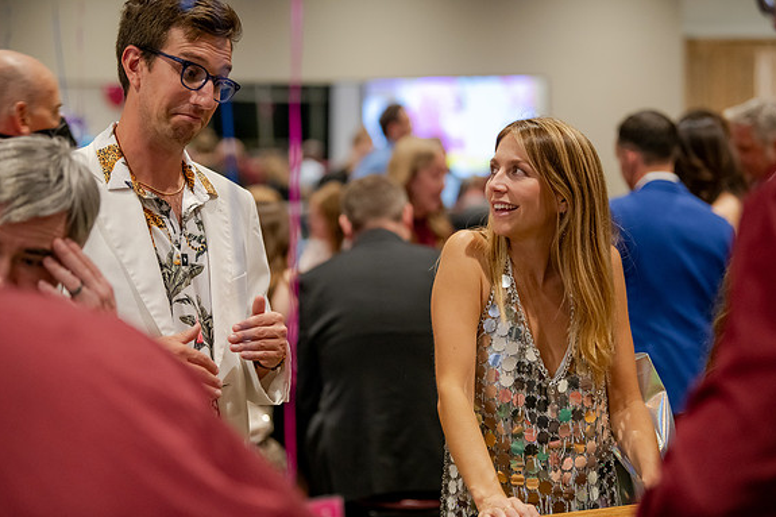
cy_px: 260
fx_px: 2219
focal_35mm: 103
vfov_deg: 13.3
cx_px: 387
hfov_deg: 19.8
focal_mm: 102
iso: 3200
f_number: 2.8
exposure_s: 1/100
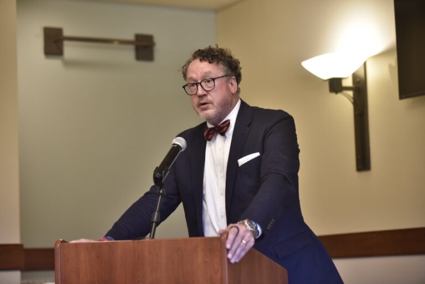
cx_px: 212
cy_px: 142
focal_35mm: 102
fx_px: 1205
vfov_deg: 13.4
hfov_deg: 20.0
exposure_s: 1/80
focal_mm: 102
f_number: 2.8
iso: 2000
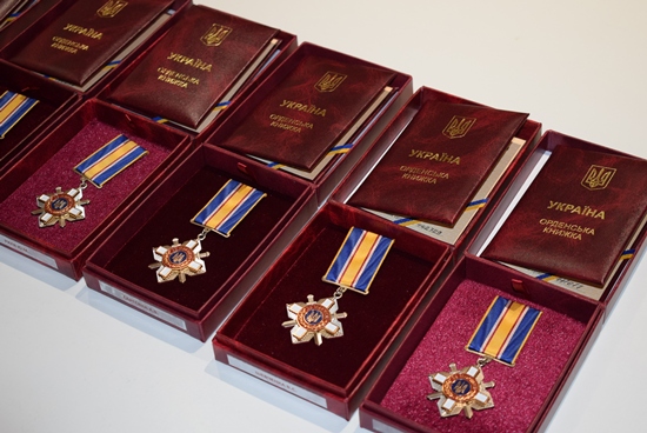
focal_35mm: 69
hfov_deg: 29.2
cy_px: 216
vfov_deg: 19.8
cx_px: 324
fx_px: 1241
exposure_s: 1/60
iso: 900
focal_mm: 46
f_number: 5.3
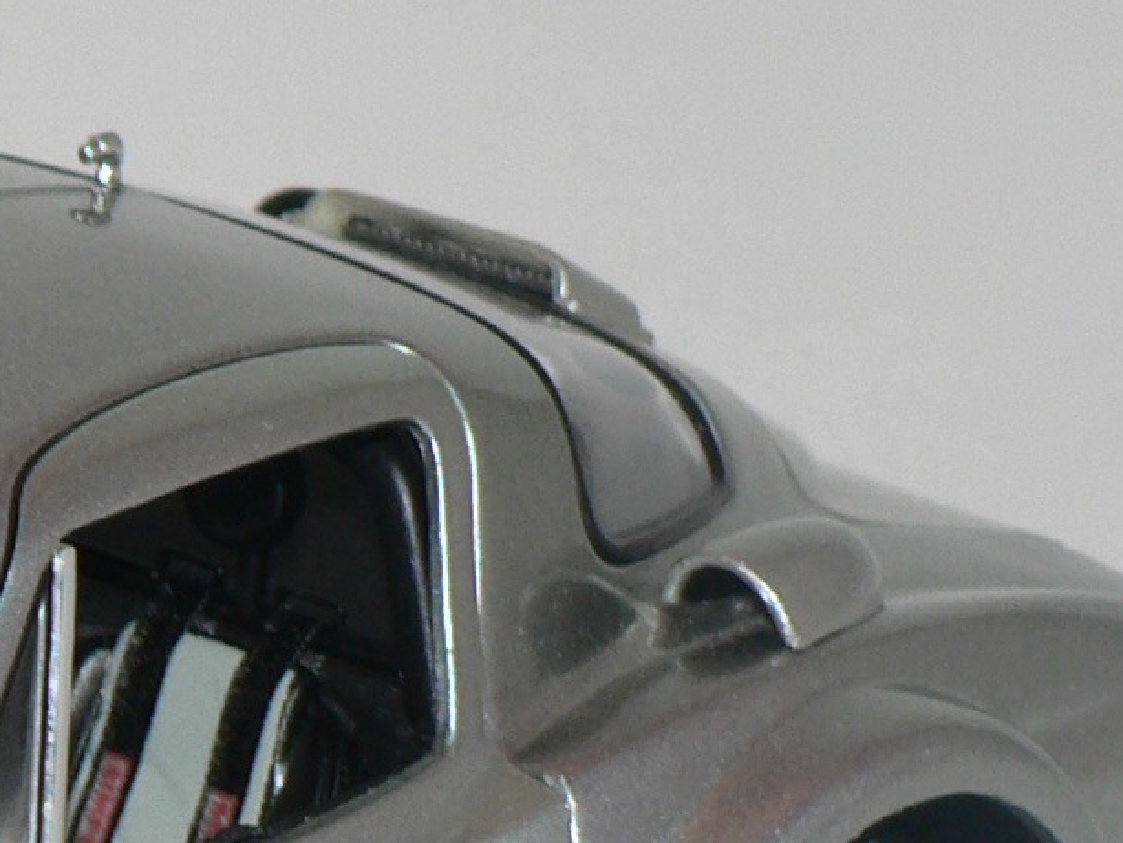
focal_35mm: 350
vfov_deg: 4.2
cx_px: -743
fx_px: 11359
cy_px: 1183
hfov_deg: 5.6
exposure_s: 1/60
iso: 80
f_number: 3.2
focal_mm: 14
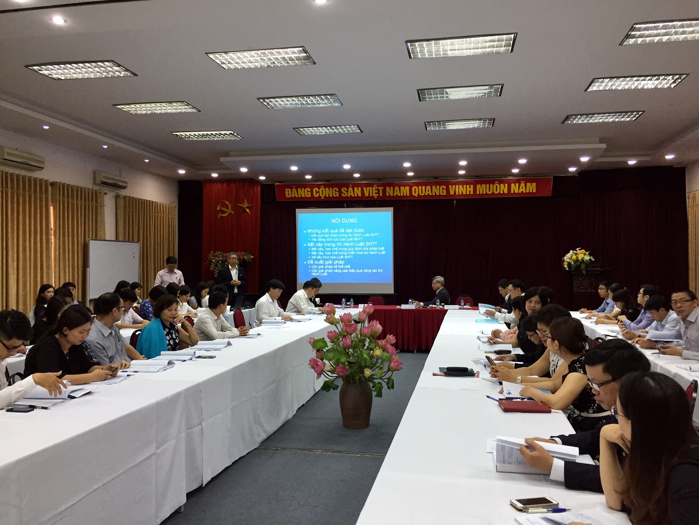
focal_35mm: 29
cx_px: 350
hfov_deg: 61.7
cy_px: 262
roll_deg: -1.3
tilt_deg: +0.5
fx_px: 586
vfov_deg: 48.2
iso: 64
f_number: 2.2
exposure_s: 1/33
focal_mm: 4.15
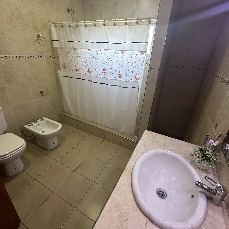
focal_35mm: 17
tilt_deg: -23.7
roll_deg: -3.9
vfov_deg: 83.9
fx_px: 127
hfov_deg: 84.0
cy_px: 109
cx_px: 116
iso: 250
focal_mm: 2.22
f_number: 2.2
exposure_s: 1/99
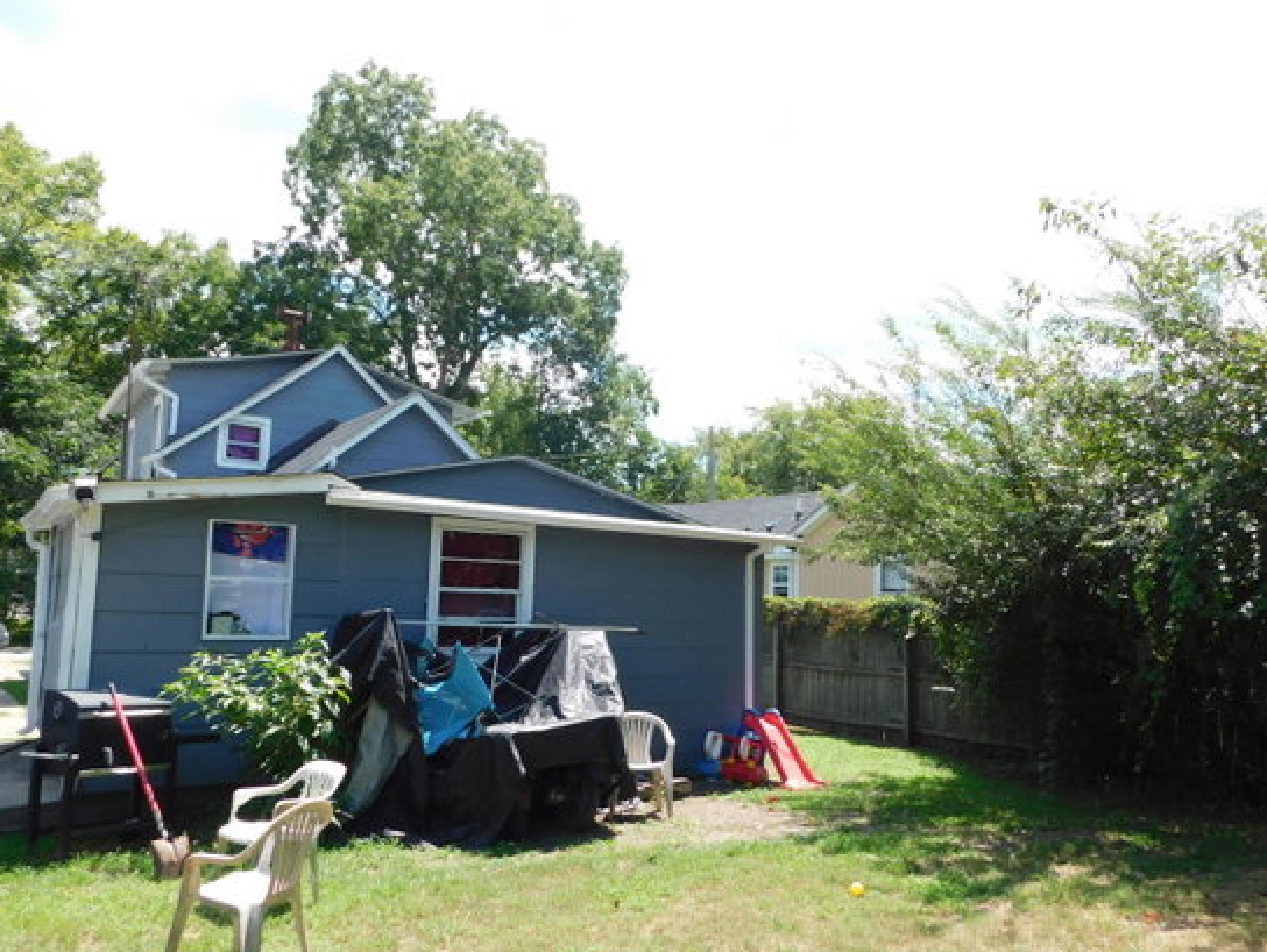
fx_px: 989
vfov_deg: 51.3
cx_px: 665
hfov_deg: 65.2
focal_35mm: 27
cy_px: 538
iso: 125
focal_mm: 4
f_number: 3
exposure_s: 1/640
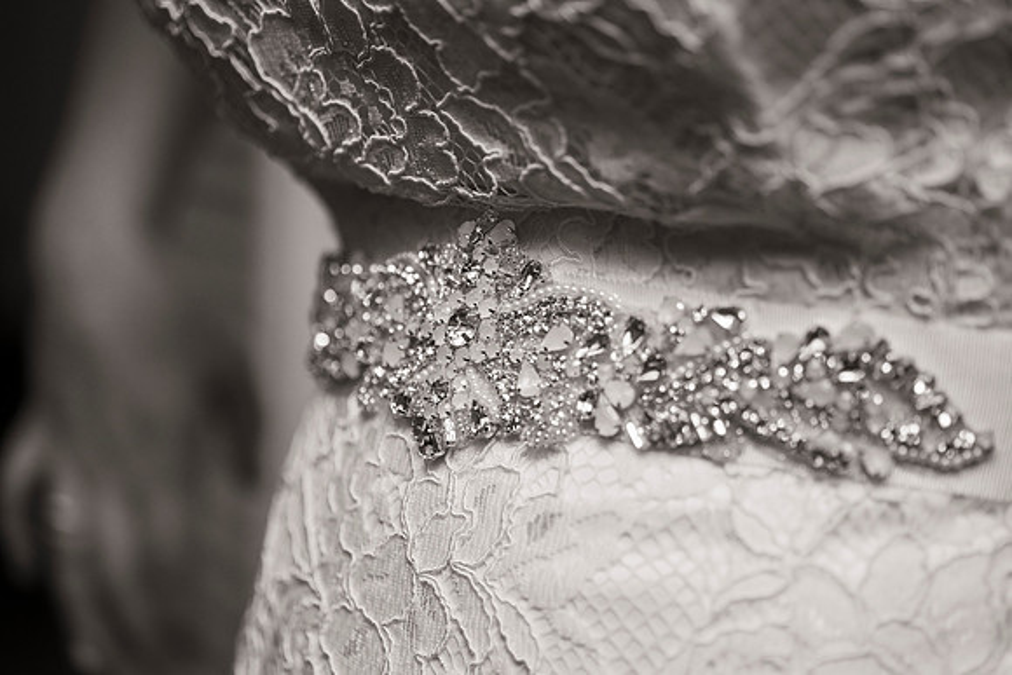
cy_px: 338
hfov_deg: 22.6
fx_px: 2530
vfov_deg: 15.2
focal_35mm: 90
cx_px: 506
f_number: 3.5
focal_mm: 90
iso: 800
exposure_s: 1/640
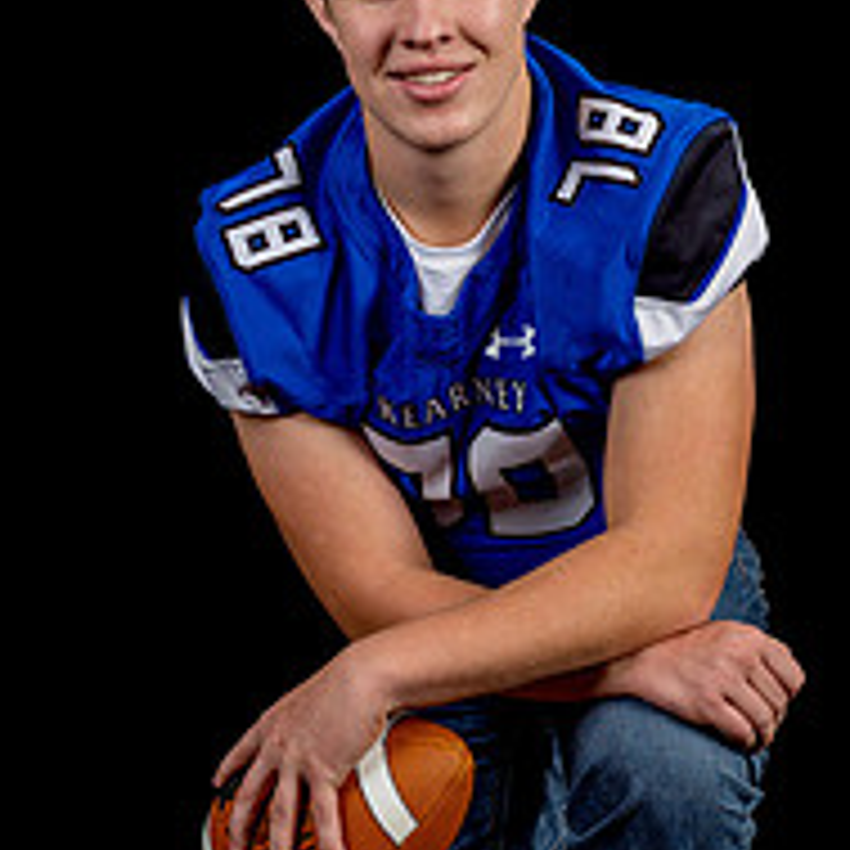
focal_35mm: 71
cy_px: 589
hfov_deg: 24.3
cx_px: 490
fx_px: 1972
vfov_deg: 24.2
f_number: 4.5
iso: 100
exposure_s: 1/160
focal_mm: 35
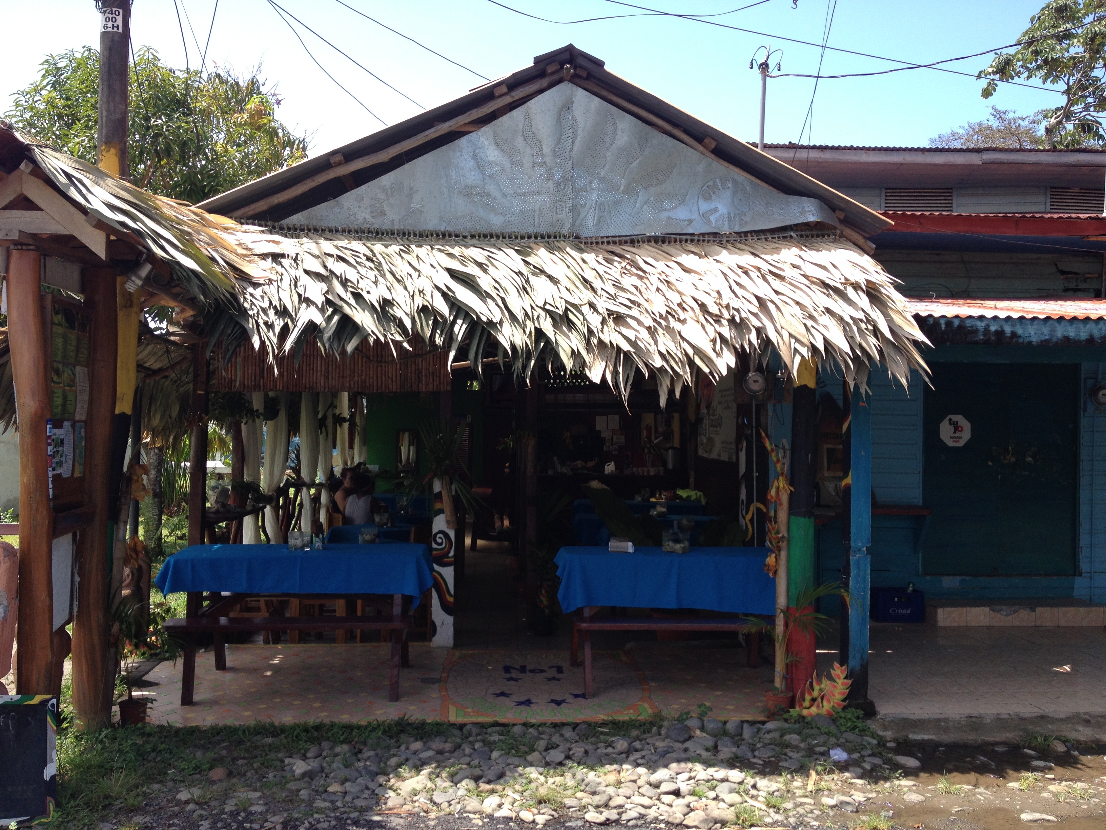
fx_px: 1118
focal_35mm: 35
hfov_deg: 52.6
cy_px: 415
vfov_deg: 40.7
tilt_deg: -3.4
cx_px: 553
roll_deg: -0.3
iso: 50
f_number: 2.4
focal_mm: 4.28
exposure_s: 1/642
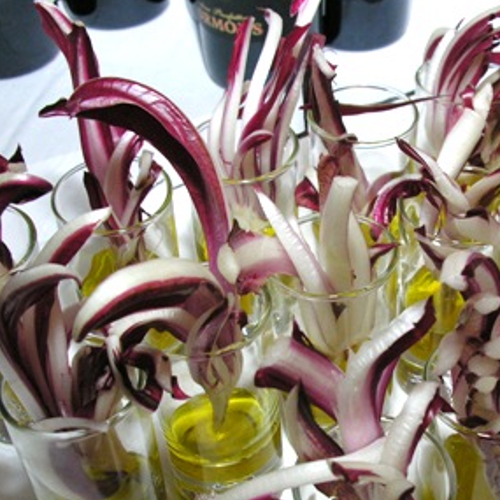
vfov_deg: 28.8
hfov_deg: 28.8
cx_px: 354
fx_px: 964
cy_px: 349
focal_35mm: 59
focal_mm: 8.9
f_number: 4
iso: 200
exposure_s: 1/60.1
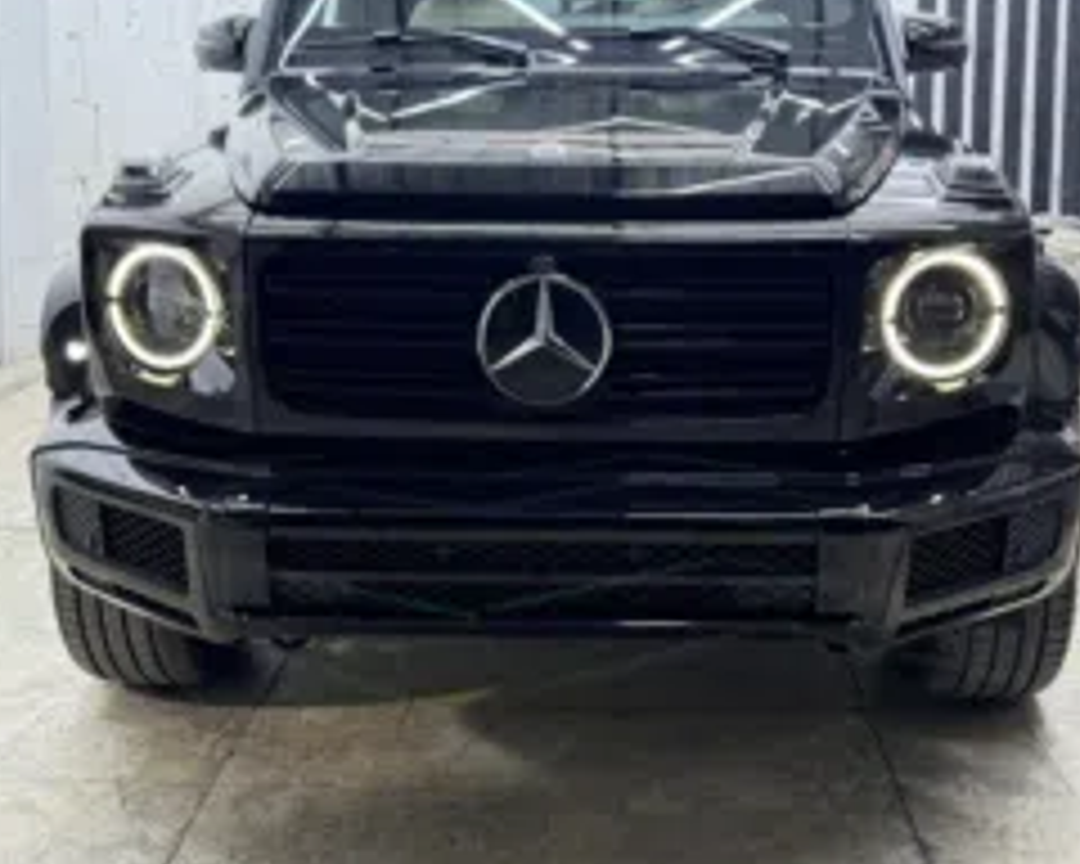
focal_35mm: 39
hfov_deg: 46.8
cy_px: 148
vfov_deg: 36.6
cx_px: 549
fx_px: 1247
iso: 200
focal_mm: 6.76
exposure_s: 1/53
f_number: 1.78
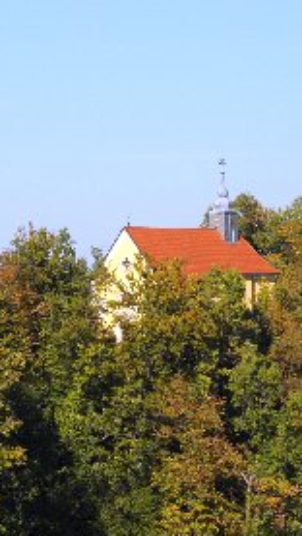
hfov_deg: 5.7
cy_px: 281
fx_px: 3056
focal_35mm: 215
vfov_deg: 10.0
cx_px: 40
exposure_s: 1/500
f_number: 11
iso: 400
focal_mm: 85
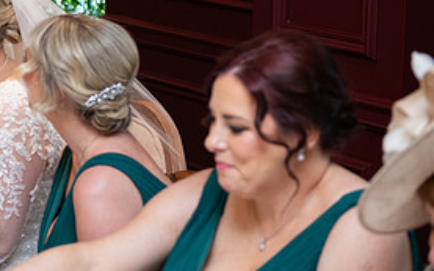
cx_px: -14
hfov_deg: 16.4
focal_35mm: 124
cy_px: 1
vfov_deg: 10.5
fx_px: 1466
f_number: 3.5
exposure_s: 1/160
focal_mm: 58
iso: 800
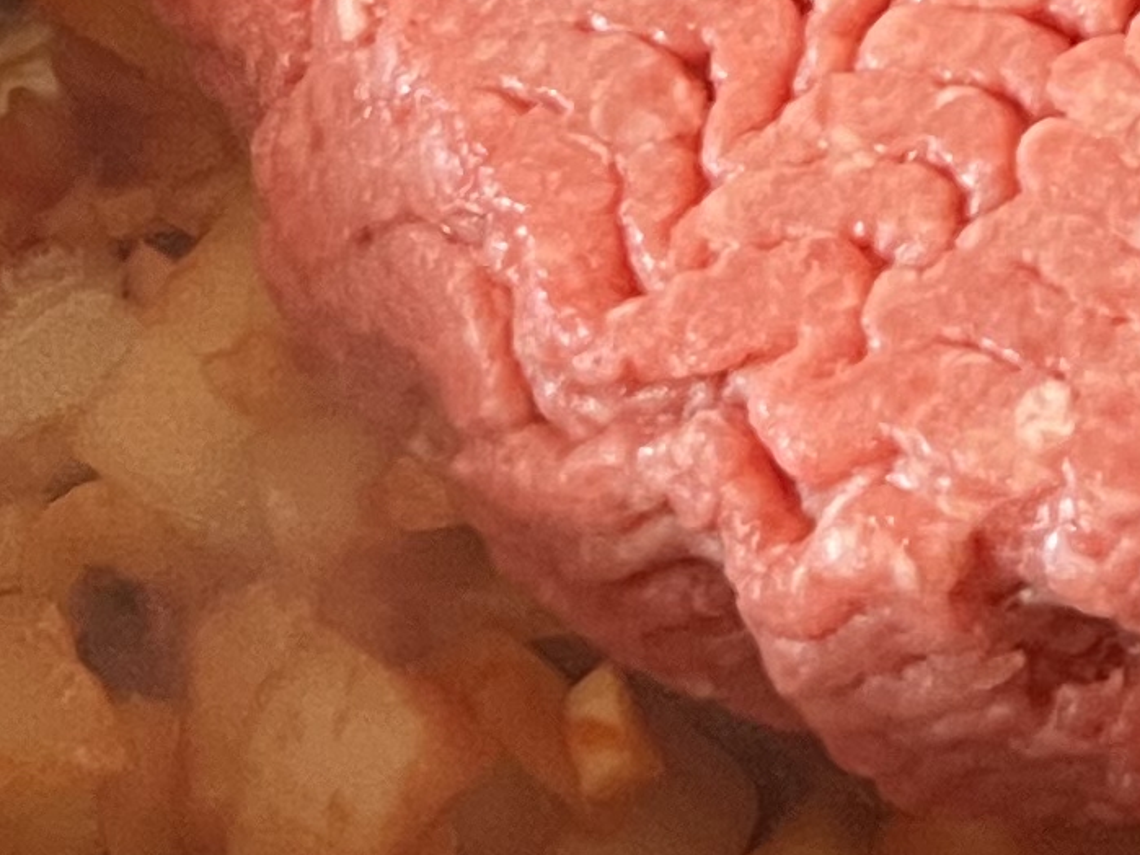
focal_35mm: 150
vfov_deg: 9.5
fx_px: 4939
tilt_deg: -49.6
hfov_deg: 12.5
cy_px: -556
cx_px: 1761
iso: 400
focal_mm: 5.7
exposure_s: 1/40
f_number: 1.5
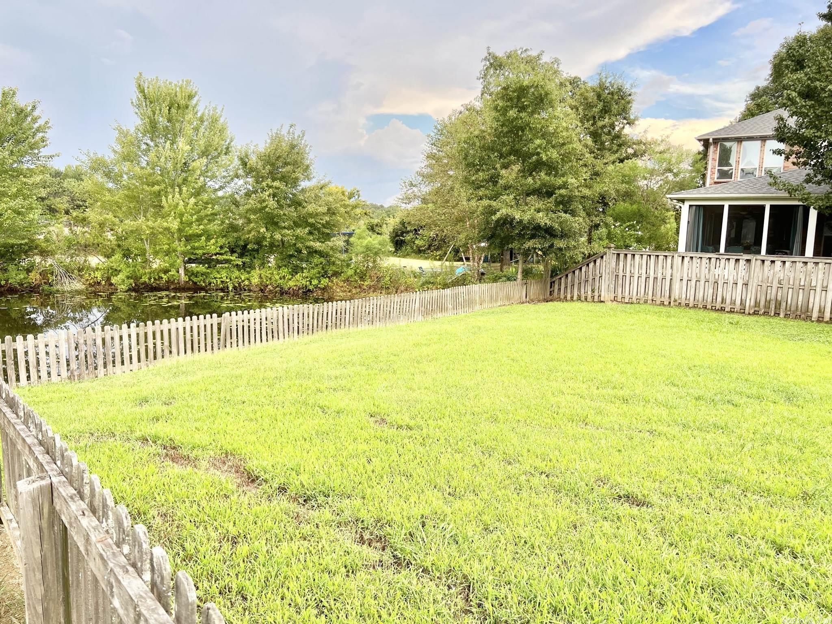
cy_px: 312
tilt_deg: -8.0
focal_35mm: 26
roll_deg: -1.8
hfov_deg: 67.3
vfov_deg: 53.1
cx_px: 416
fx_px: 625
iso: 50
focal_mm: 5.7
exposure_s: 1/581
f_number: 1.5
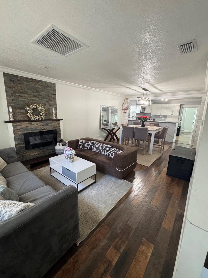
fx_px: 120
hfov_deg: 81.7
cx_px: 99
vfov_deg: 98.2
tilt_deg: -12.1
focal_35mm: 15
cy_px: 138
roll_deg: -1.1
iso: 200
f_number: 2.2
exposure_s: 1/60
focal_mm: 2.22
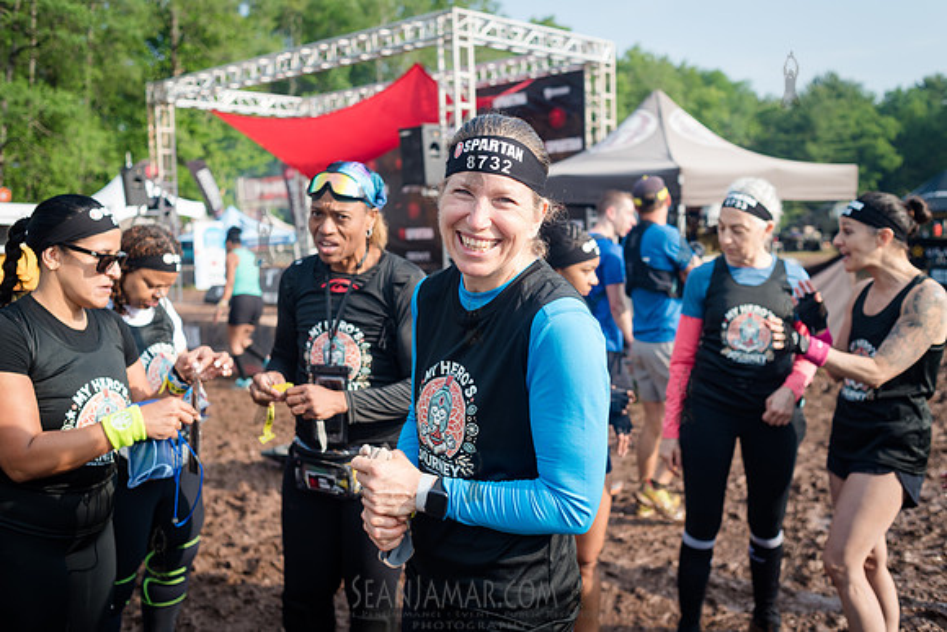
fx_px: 921
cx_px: 474
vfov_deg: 37.9
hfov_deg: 54.4
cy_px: 316
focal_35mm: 35
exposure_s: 1/1000
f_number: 4
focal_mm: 35
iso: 250
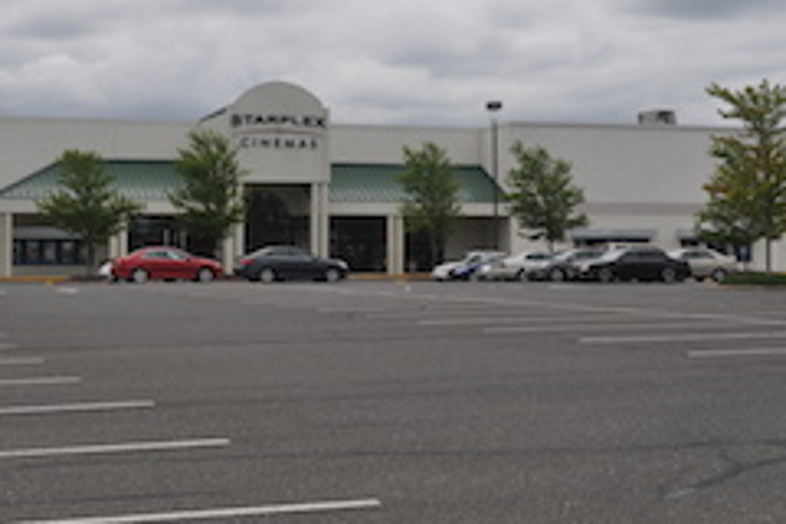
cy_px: 170
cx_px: 301
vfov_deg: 19.4
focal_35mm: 70
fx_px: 1528
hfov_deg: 28.8
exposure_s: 1/400
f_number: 10
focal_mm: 28
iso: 200
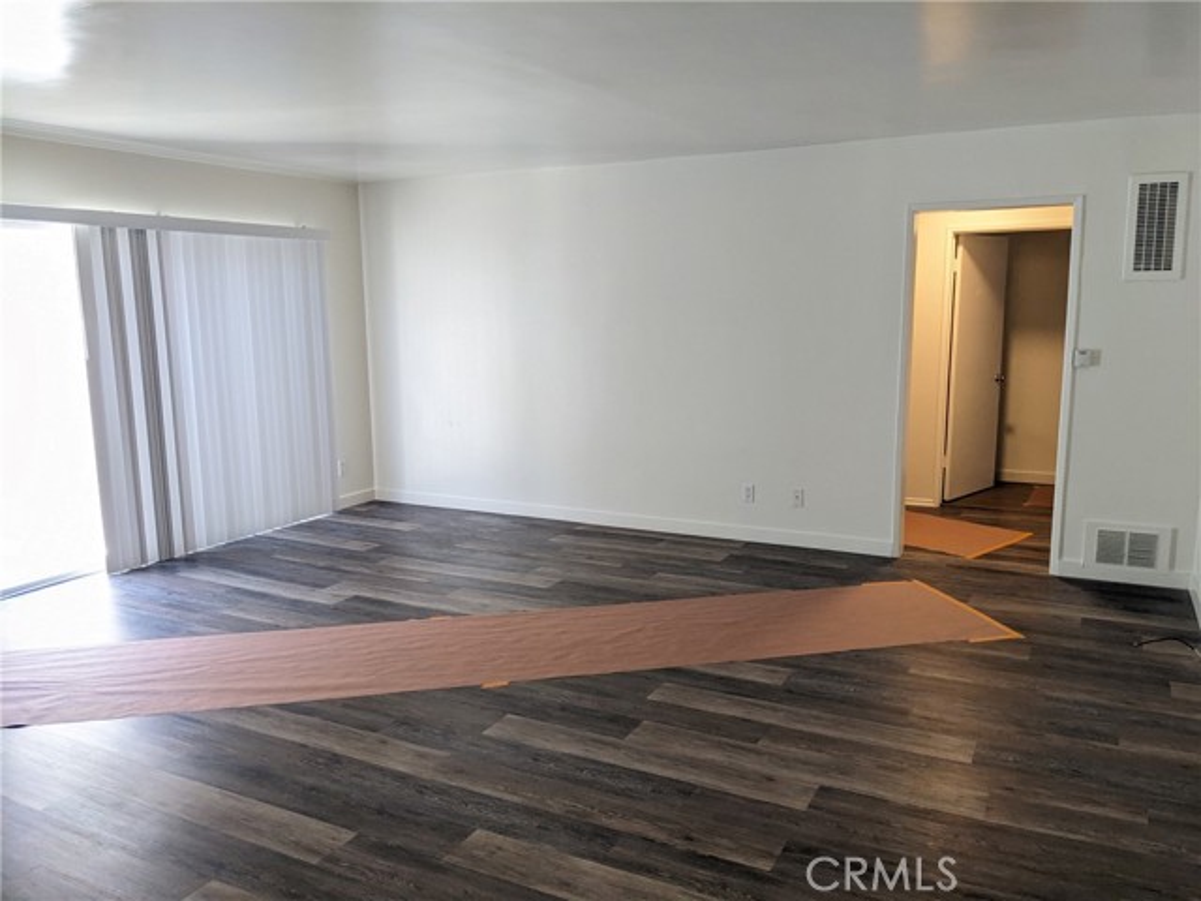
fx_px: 937
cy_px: 450
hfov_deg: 65.3
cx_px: 600
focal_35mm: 27
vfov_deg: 51.4
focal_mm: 4.38
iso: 258
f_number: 1.73
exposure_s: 1/120
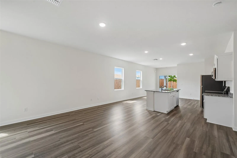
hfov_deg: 100.4
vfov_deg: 77.3
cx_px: 118
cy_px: 79
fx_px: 99
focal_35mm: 15
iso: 800
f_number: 8
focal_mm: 15
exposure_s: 1/60
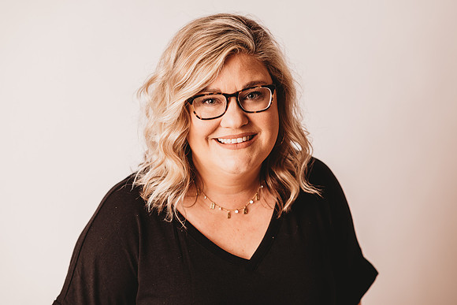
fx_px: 1080
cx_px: 228
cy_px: 152
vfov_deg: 16.1
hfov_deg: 23.9
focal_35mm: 85
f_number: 2.5
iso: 125
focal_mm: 85
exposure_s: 1/160
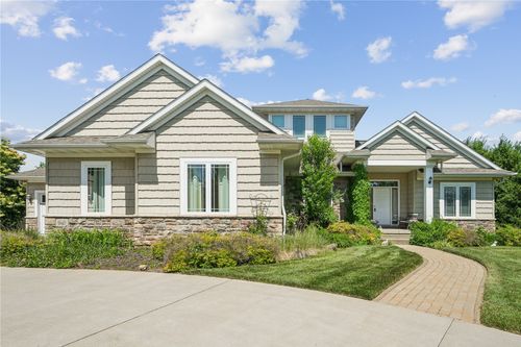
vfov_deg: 61.9
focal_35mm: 20
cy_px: 174
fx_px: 289
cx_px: 260
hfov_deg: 84.0
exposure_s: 1/1000
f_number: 10
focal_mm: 20
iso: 400
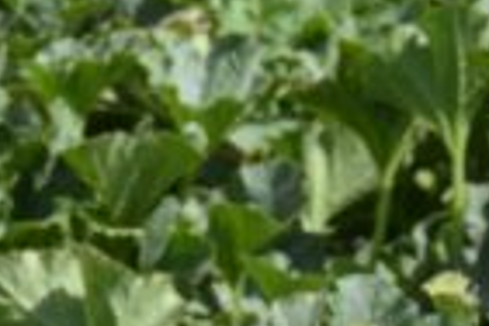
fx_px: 4659
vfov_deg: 4.0
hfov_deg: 5.8
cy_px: 619
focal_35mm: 343
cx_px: -569
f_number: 6.3
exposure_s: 1/1600
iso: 400
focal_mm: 42
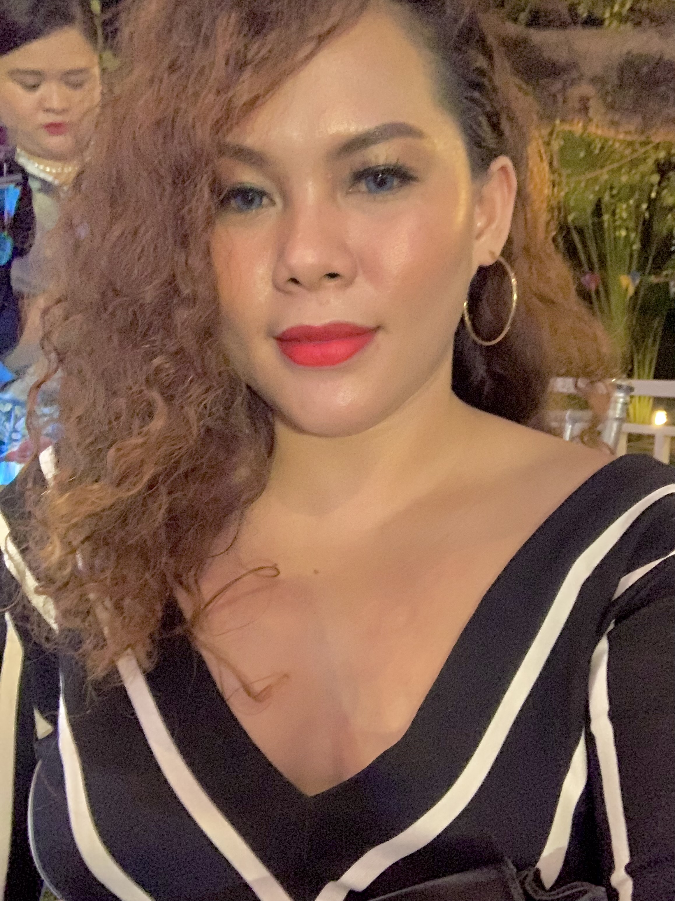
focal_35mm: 32
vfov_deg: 56.8
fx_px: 832
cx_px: 338
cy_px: 450
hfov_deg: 44.2
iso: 800
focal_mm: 2.87
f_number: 2.2
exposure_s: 1/18
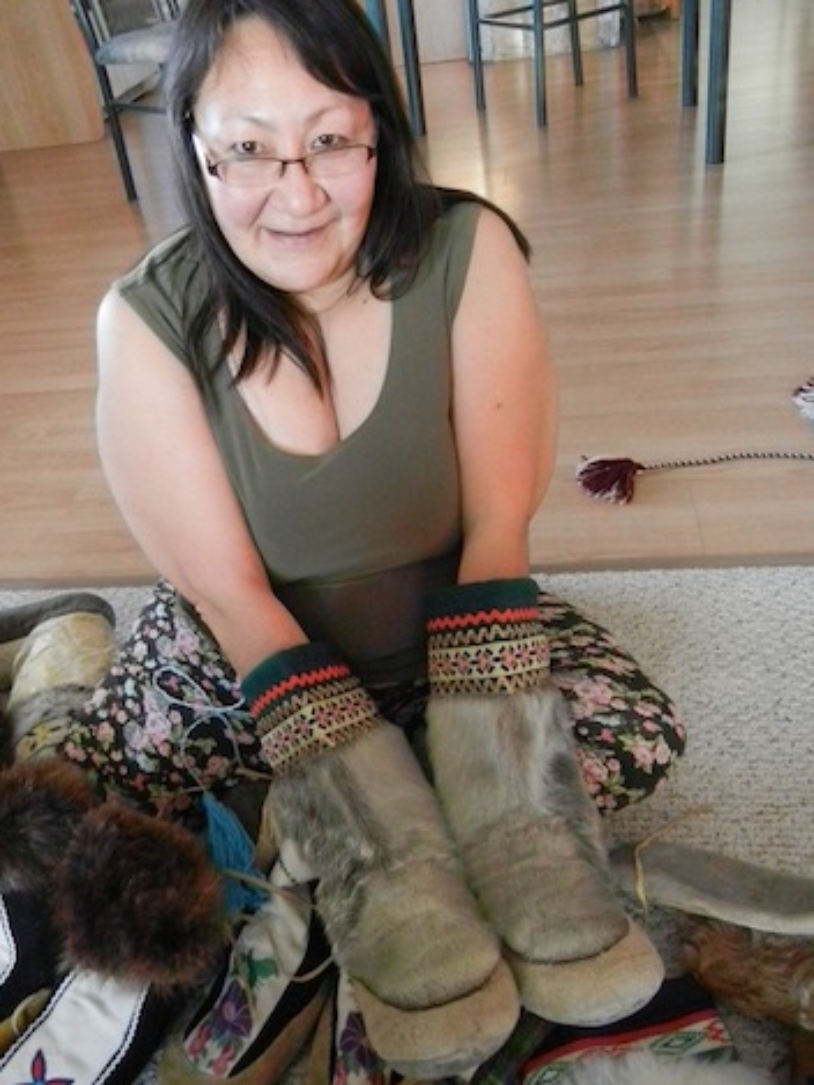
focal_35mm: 32
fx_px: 1003
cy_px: 514
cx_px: 399
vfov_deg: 56.8
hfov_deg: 44.2
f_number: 3.5
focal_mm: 5.4
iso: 1600
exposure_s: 1/60.2
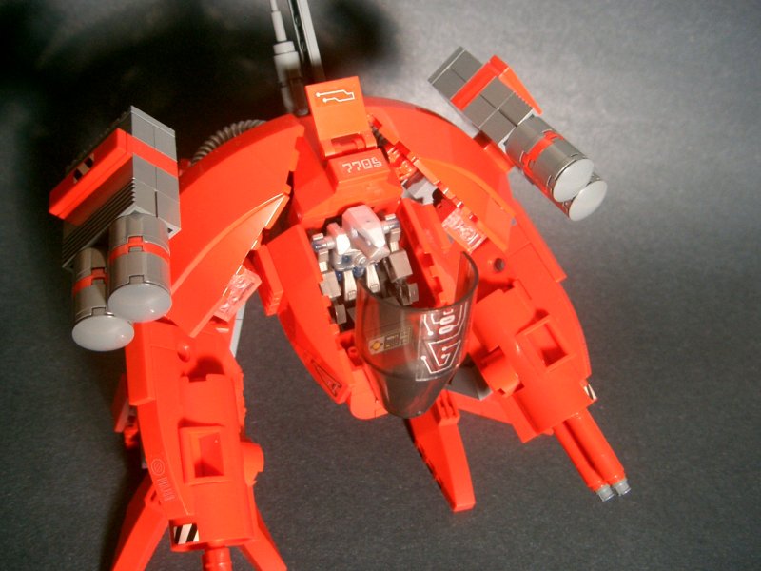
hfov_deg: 47.9
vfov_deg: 36.8
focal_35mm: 39
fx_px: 857
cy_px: 286
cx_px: 380
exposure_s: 1/40
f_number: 2.8
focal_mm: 8
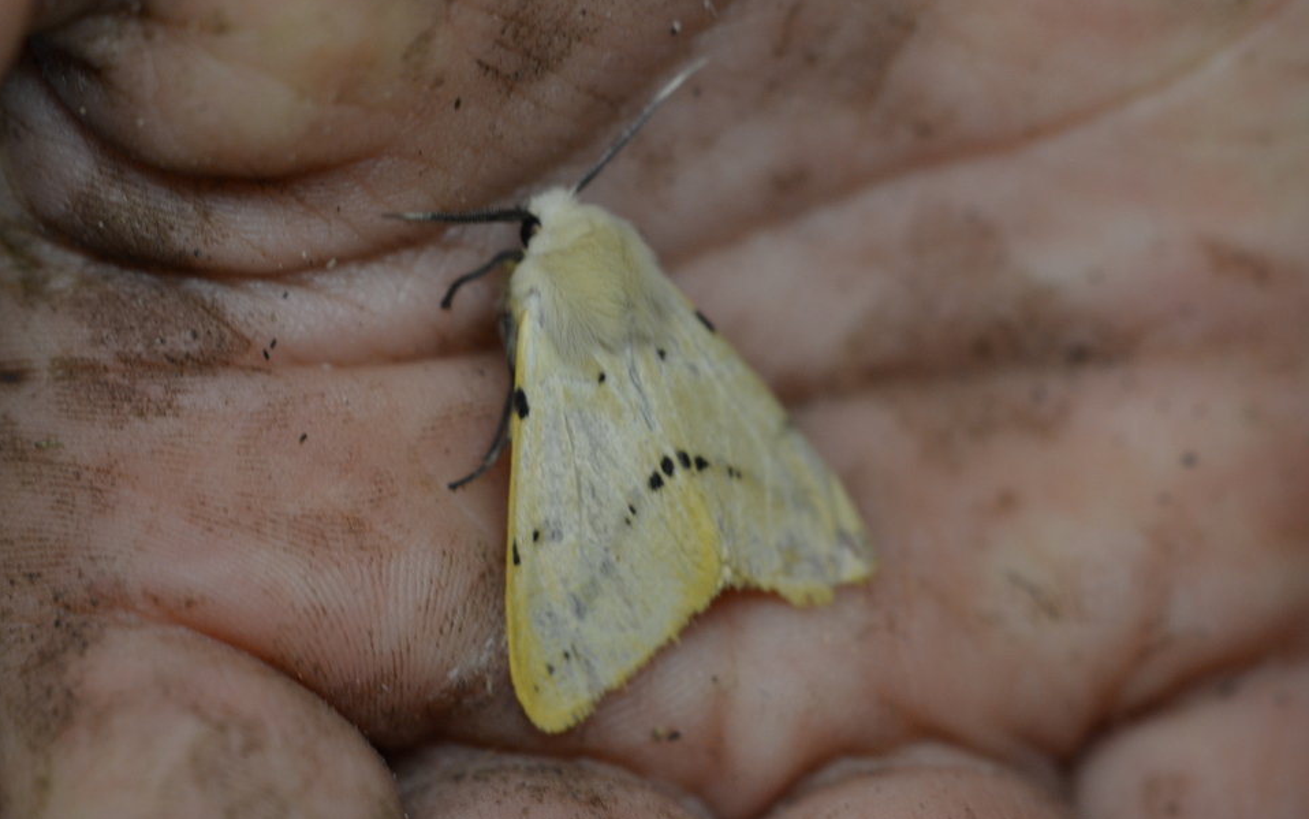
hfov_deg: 7.4
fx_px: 10115
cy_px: 409
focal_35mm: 284
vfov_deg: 4.6
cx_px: 654
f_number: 4
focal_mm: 185
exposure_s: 1/125
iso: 720
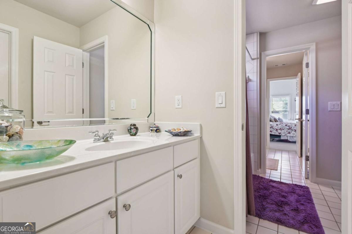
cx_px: 176
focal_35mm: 16
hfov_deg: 96.7
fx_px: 156
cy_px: 117
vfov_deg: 73.7
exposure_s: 1/15
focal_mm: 16
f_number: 8
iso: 220
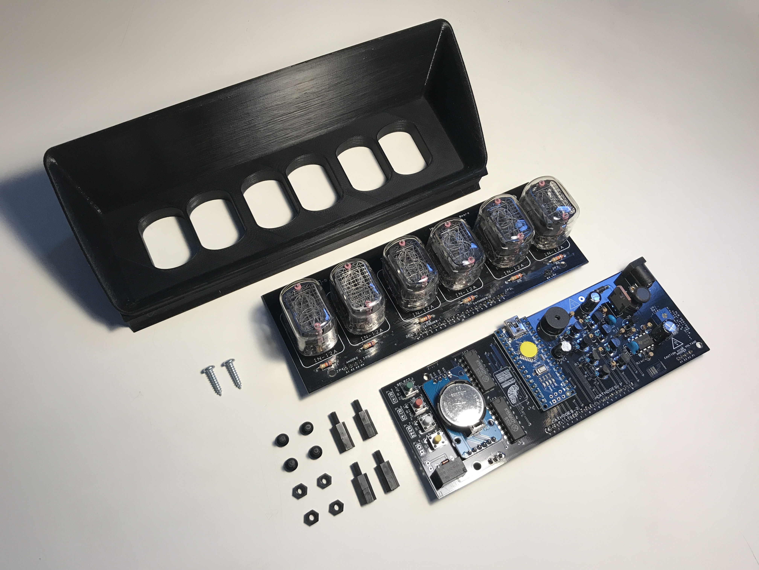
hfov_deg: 63.4
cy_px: 285
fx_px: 614
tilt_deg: -70.9
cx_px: 380
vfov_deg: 49.7
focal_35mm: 28
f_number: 1.8
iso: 25
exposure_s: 1/30
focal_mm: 3.99
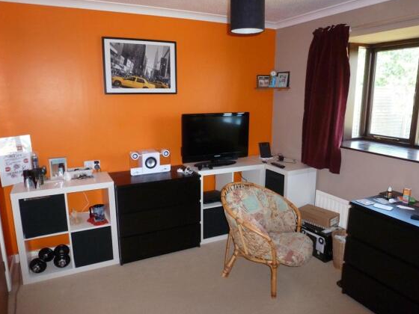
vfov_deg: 54.9
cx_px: 211
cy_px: 155
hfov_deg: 69.4
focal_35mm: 25
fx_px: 303
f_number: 3.3
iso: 320
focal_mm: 4.3
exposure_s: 1/60
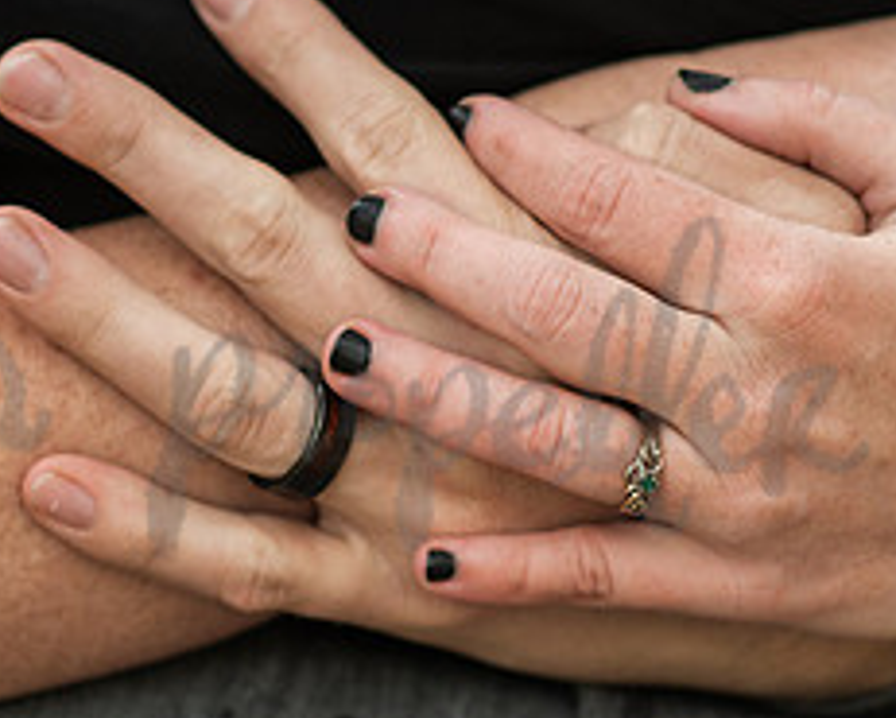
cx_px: 422
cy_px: 431
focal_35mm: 215
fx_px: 5704
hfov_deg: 9.0
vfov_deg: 7.2
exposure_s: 1/200
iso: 500
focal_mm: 85
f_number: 2.5
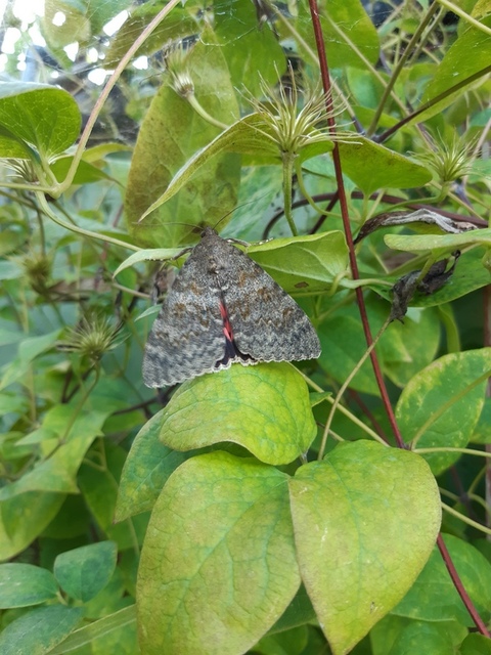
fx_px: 492
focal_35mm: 26
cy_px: 328
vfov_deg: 67.3
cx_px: 246
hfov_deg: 53.1
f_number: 1.7
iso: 64
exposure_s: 1/100
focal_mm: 3.92
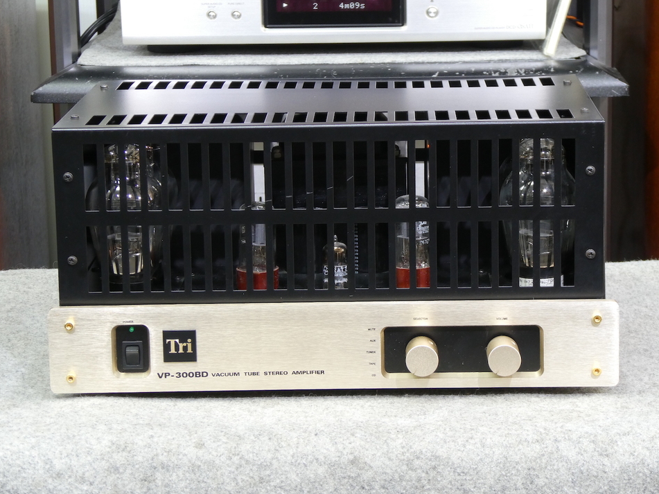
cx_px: 328
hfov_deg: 18.4
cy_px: 249
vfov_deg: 13.8
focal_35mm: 107
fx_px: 2037
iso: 200
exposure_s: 1/3.2
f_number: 5.1
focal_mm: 19
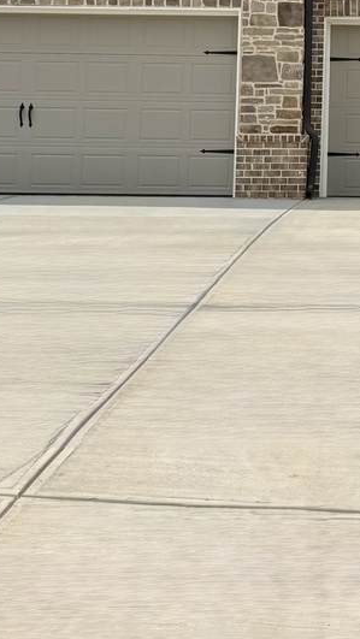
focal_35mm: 63
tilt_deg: +5.4
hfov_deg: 18.2
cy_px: 63
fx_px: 1068
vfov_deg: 31.7
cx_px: 426
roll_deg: -1.3
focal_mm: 6.76
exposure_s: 1/4673
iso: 80
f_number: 1.78
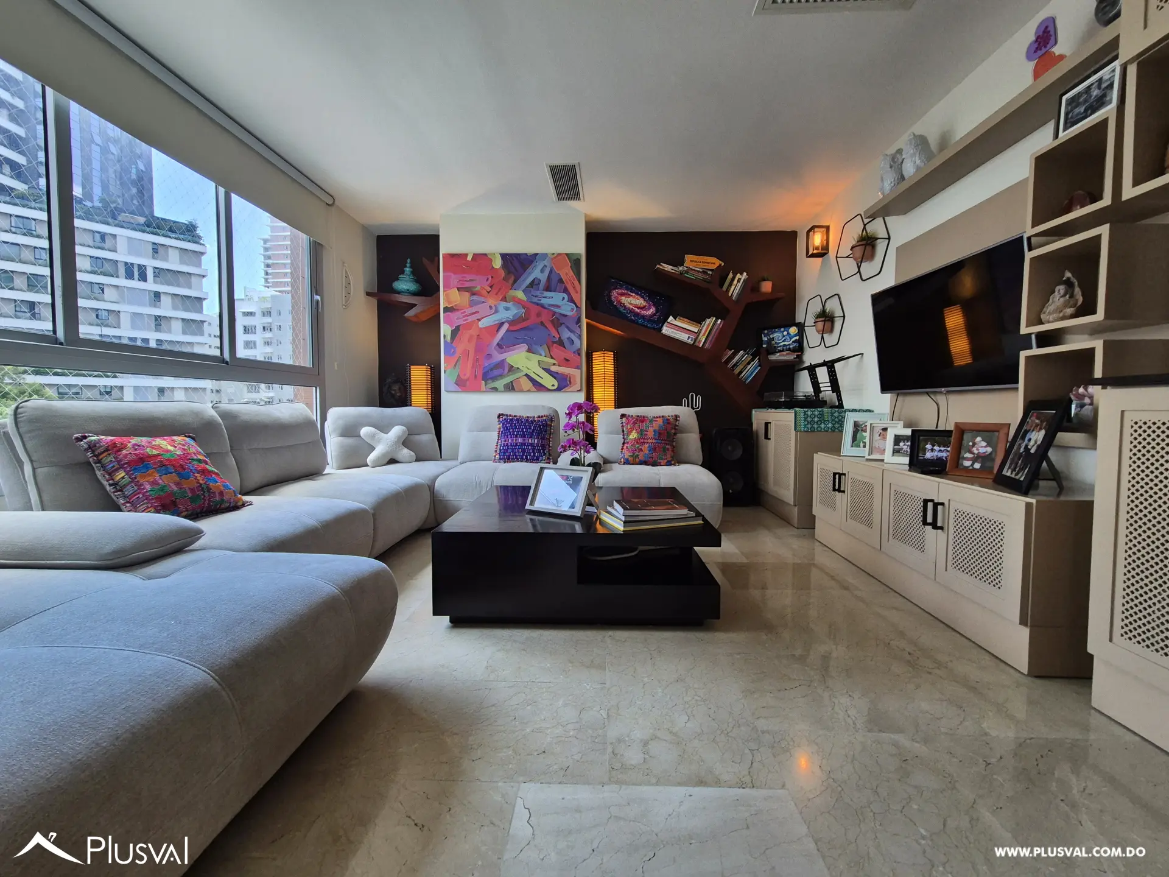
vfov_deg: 89.9
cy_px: 438
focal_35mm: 13
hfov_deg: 106.2
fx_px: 439
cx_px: 584
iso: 160
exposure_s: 1/60
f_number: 2.2
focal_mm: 2.2
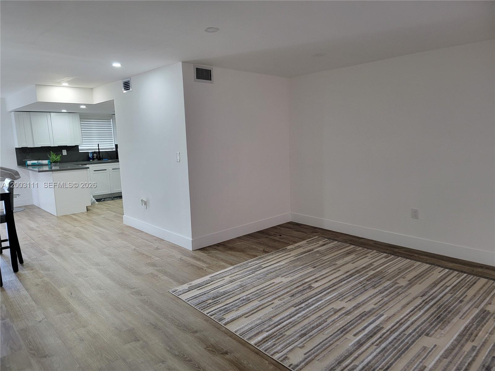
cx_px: 248
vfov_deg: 56.8
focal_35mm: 24
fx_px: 343
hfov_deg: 71.6
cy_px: 186
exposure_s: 1/60
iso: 200
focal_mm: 6.7
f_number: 1.8
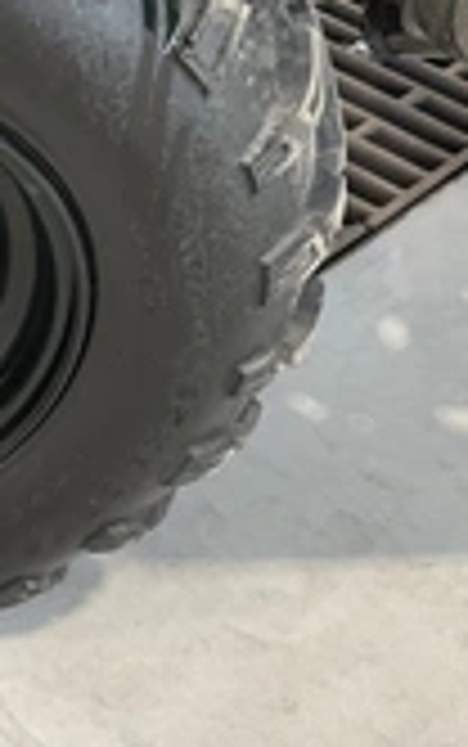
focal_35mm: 74
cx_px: -216
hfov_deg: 16.3
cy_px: 234
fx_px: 1508
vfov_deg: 27.6
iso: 125
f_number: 1.8
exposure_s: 1/60
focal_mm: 3
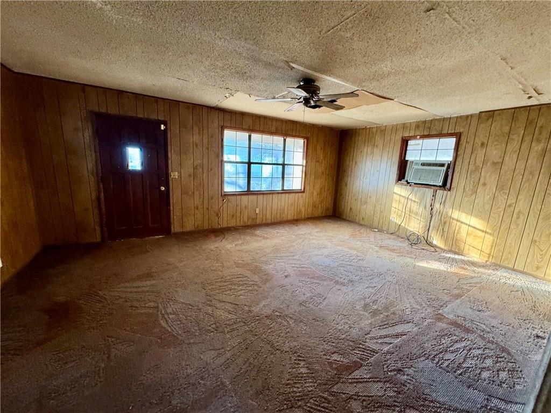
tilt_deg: -11.8
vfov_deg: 85.7
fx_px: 223
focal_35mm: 14
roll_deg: -4.6
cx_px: 276
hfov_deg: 102.1
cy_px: 206
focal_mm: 2.22
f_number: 2.2
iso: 500
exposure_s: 1/60
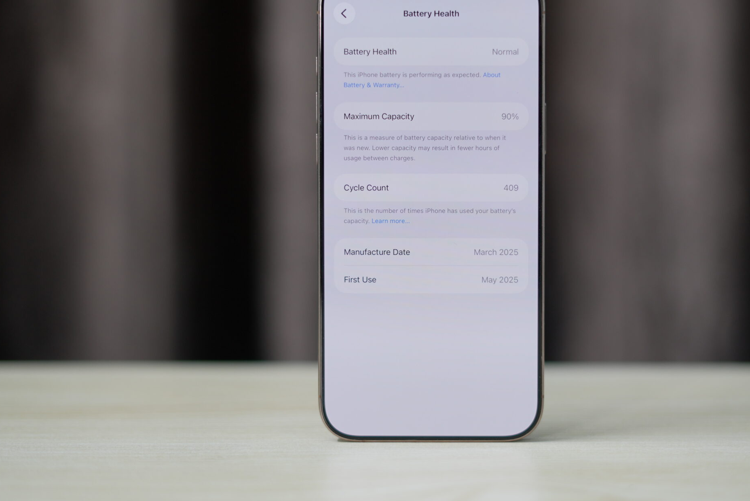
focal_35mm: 69
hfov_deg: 29.2
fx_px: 1438
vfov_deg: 19.7
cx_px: 428
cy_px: 197
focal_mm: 50
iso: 320
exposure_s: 1/100
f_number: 2
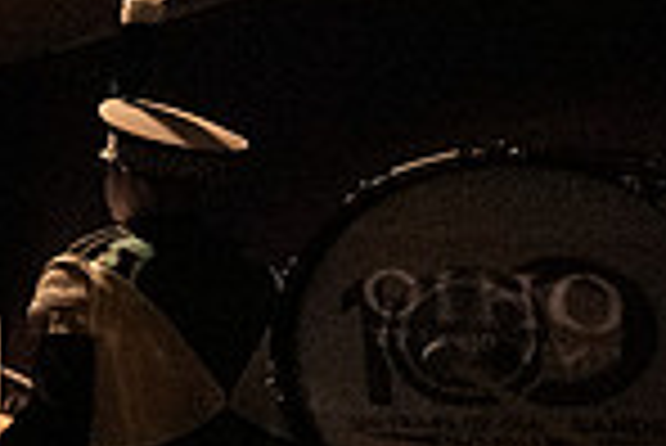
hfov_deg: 23.1
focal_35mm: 55
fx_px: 1018
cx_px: -482
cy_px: 322
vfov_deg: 24.5
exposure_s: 1/250
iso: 25600
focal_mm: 14
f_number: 4
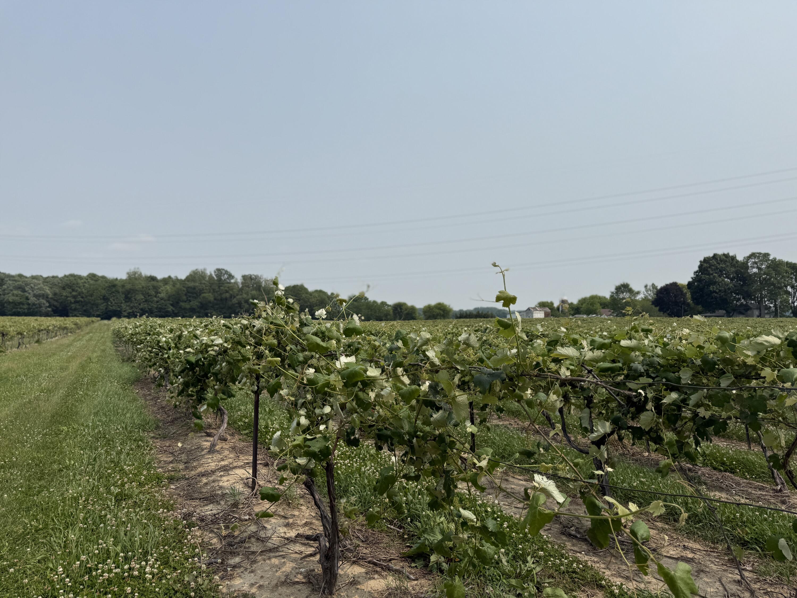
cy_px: 299
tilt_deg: +1.0
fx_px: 553
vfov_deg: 56.8
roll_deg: -1.4
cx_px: 398
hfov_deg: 71.6
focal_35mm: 24
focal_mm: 6.76
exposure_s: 1/9091
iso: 80
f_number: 1.78
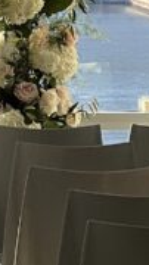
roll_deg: +0.5
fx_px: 3357
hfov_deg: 2.5
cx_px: -209
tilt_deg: -1.7
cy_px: 63
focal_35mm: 477
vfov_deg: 4.5
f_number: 2.8
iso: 25
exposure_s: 1/216
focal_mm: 9
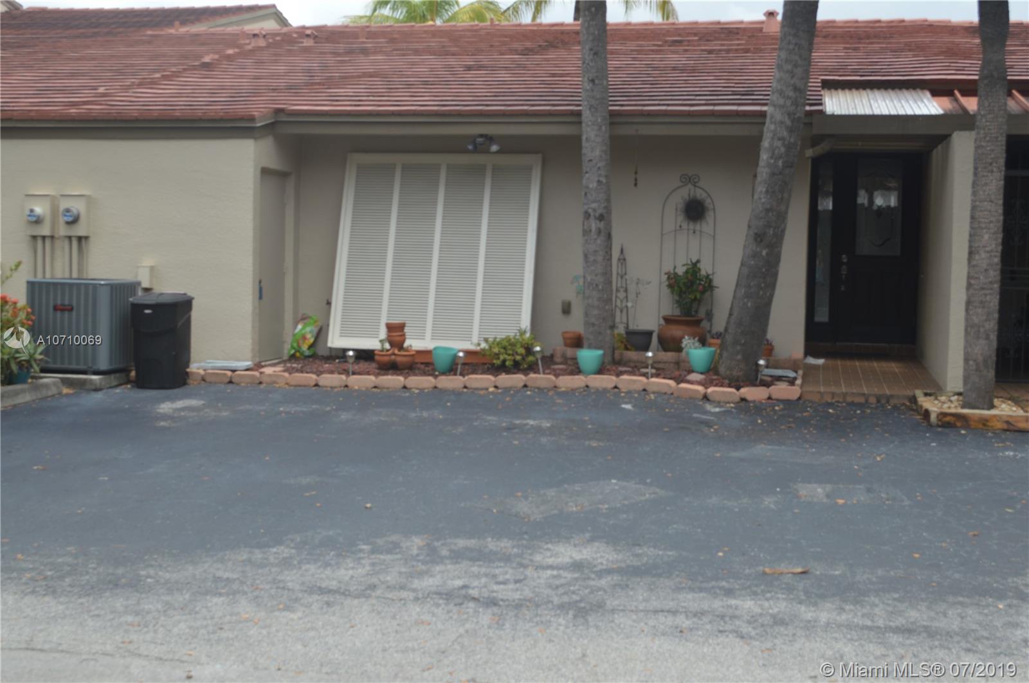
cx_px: 514
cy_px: 342
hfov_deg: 38.9
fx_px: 1456
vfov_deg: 26.4
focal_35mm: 51
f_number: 8
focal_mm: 34
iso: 110
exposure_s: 1/125
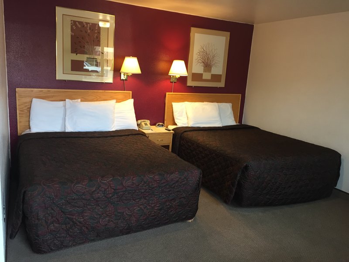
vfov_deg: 48.2
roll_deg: -2.7
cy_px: 131
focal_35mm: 29
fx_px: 292
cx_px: 174
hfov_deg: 61.7
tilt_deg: -12.0
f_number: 2.2
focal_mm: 4.15
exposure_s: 1/30
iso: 80
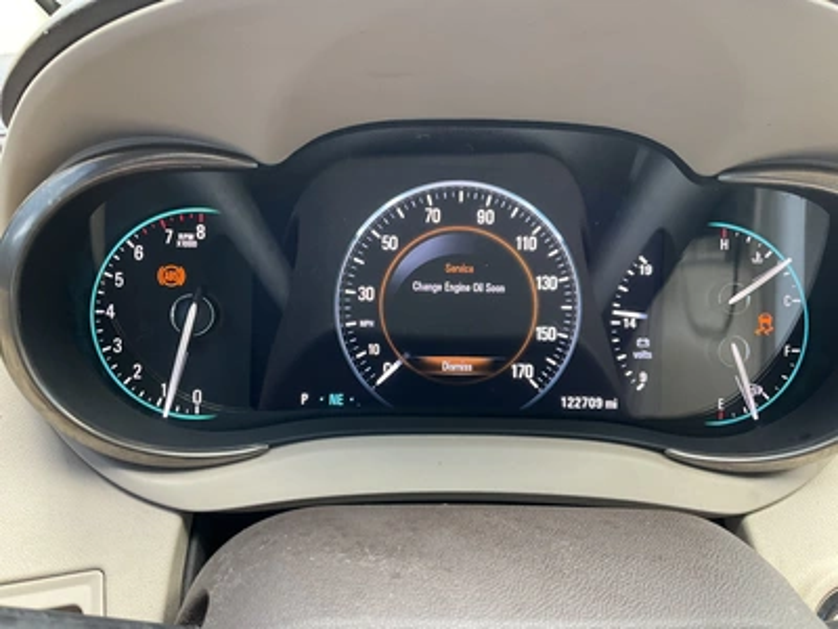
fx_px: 702
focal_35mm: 29
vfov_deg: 48.2
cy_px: 314
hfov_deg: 61.7
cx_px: 419
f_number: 1.8
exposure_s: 1/40
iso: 80
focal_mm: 3
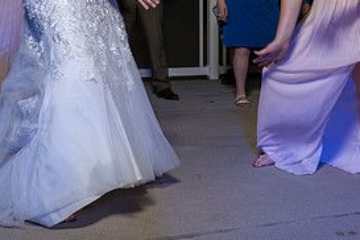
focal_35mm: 60
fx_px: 600
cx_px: 204
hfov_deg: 33.4
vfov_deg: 22.0
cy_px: 15
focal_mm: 24
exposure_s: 1/100
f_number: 5.6
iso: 2000
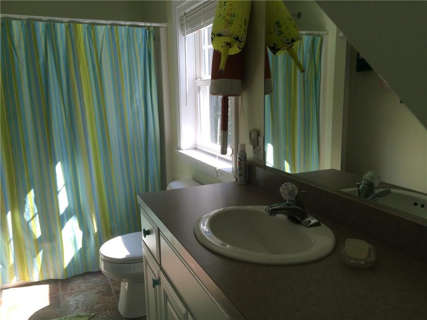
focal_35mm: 29
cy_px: 160
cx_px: 214
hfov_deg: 61.7
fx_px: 358
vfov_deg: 48.2
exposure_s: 1/120
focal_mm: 4.15
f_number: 2.2
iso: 32
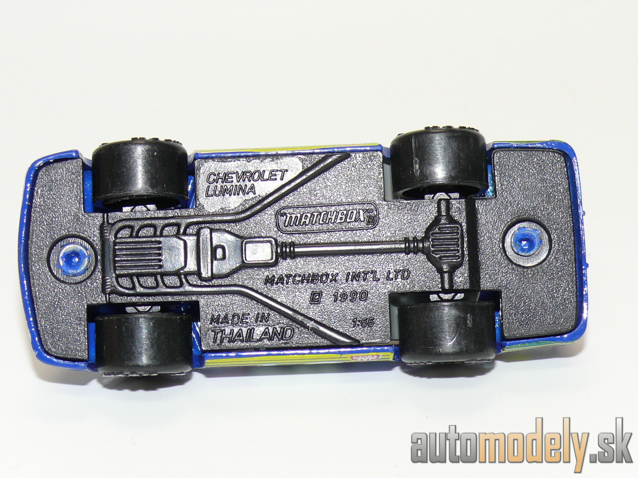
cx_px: 319
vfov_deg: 14.1
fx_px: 1935
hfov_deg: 18.7
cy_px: 239
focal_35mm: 105
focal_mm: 13.7
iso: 100
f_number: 4
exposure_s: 1/30
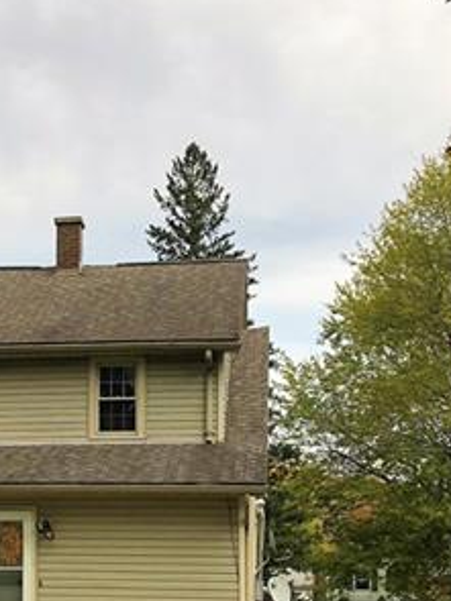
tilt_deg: +1.8
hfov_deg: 19.5
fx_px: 1269
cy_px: 509
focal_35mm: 73
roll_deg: -1.3
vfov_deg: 26.0
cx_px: -16
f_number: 1.8
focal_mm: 3.99
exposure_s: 1/211
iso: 20
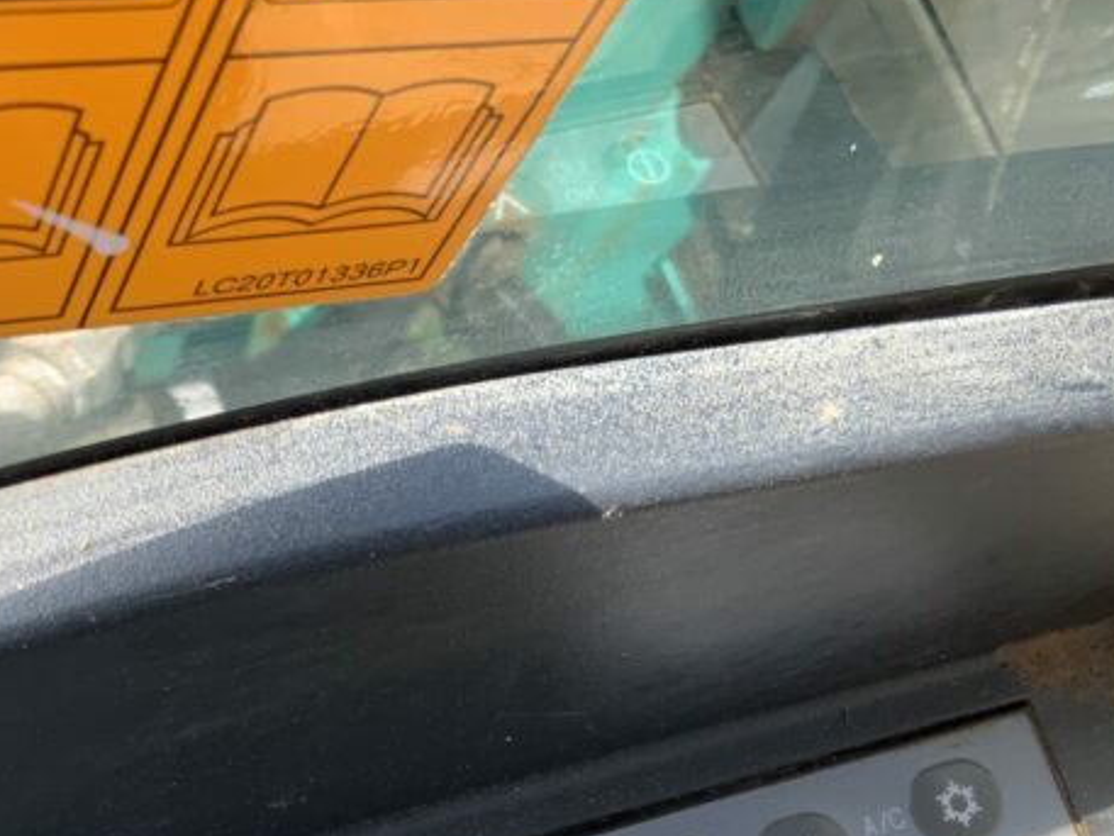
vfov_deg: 21.8
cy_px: 824
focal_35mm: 65
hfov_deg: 29.5
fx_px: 2092
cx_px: 329
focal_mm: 3
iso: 16
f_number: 1.8
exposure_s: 1/175
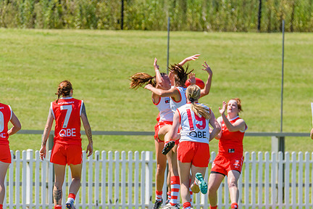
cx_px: 210
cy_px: 117
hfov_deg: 2.6
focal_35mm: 795
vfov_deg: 1.7
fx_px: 6912
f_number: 6.3
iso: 800
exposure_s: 1/2000
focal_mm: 460
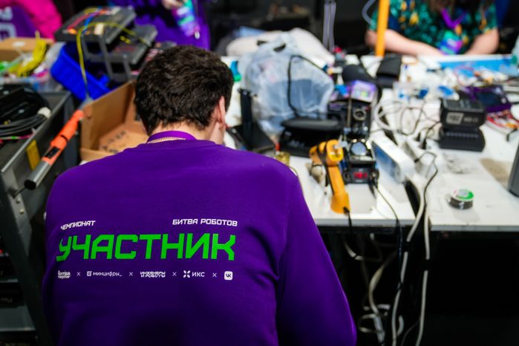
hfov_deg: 55.8
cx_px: 260
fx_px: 490
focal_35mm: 34
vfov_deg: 38.9
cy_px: 173
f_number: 2.8
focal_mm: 34
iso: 640
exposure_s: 1/200
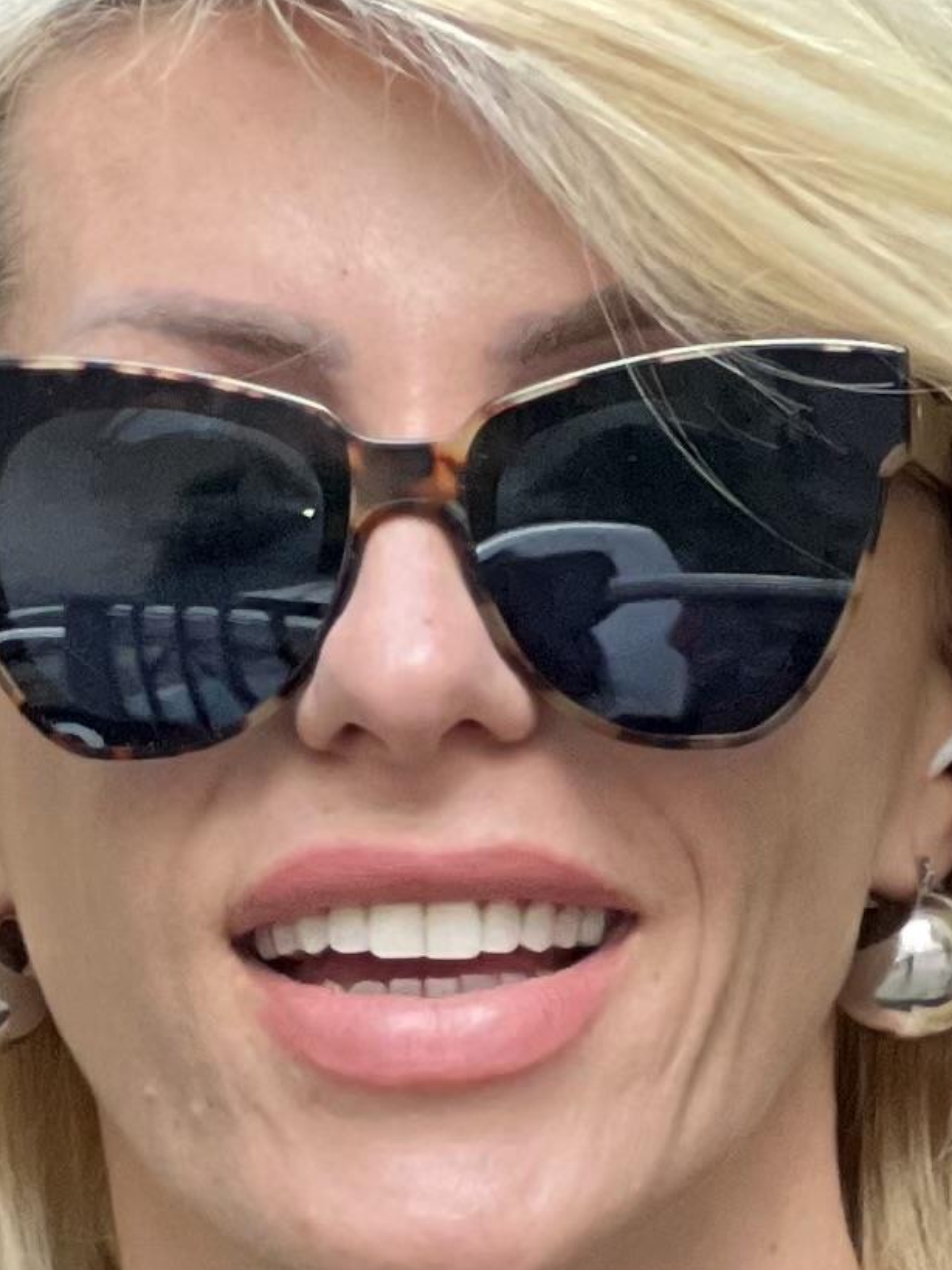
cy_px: 2600
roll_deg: -0.2
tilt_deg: -1.8
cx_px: 702
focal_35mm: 379
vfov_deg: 5.1
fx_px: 13901
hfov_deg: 3.9
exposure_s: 1/94
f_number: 2.8
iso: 250
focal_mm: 9
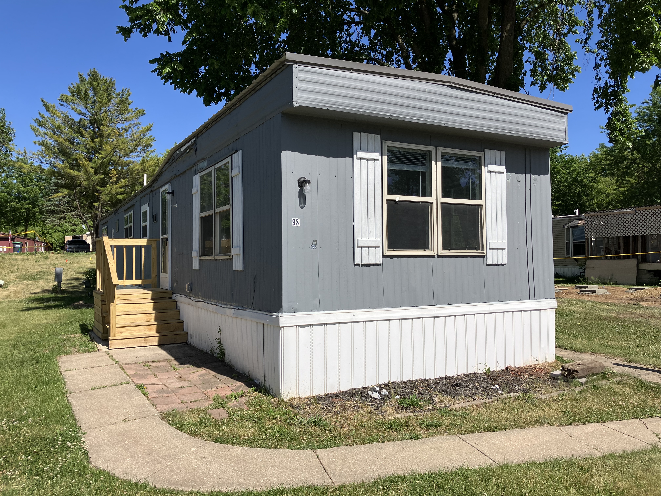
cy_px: 248
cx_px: 330
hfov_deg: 63.4
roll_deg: +0.3
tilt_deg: +3.8
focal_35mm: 28
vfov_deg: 49.7
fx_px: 535
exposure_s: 1/2857
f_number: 1.8
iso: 32
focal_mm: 3.99
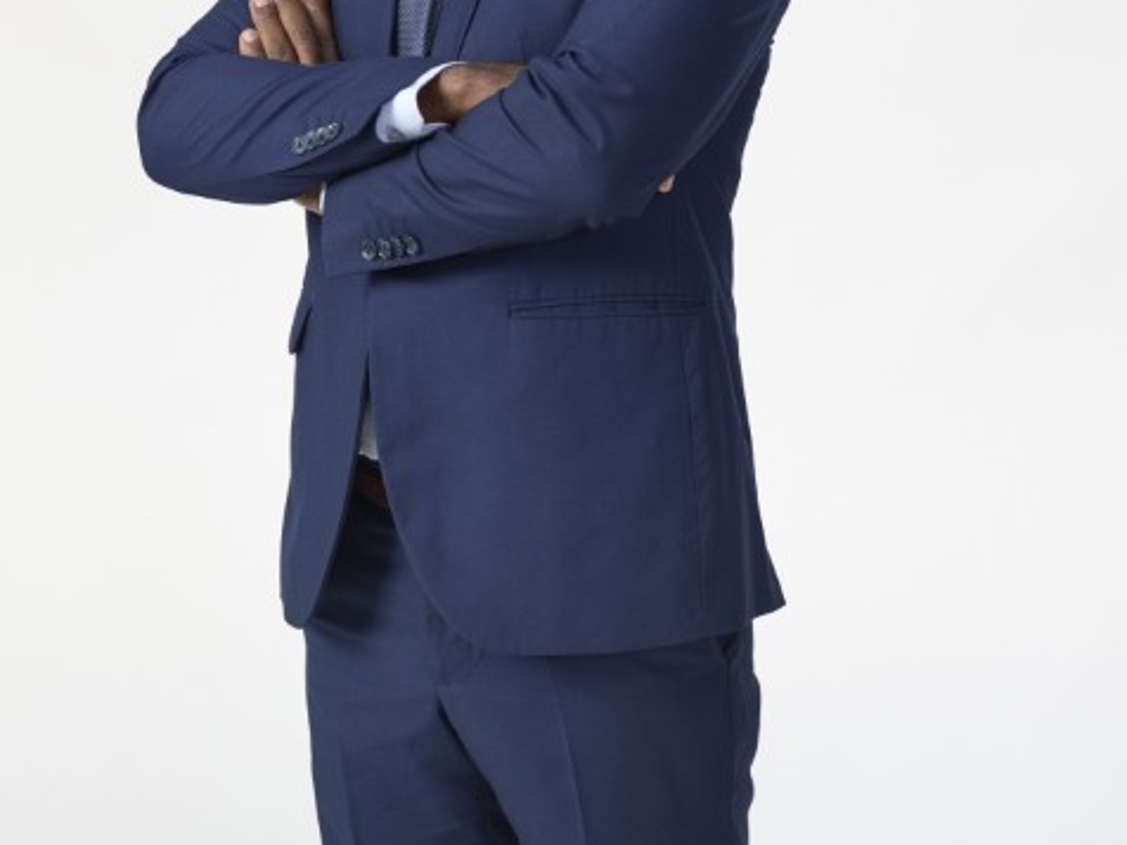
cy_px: 137
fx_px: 3125
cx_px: 566
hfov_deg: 20.4
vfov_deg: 15.3
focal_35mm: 96
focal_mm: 66
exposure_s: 1/160
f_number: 5
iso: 400
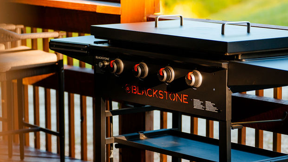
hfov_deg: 14.2
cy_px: 86
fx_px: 1153
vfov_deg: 8.0
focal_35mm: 151
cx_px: 159
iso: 400
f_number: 2.8
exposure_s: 1/640
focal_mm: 87
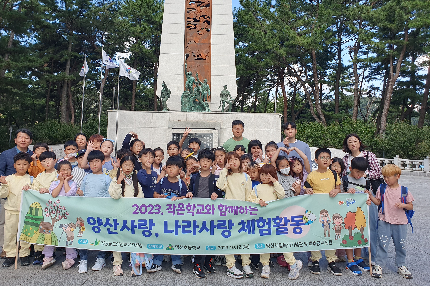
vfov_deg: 46.3
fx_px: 334
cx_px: 210
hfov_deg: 65.5
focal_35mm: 28
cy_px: 126
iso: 50
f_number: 2.4
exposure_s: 1/463
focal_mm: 4.32
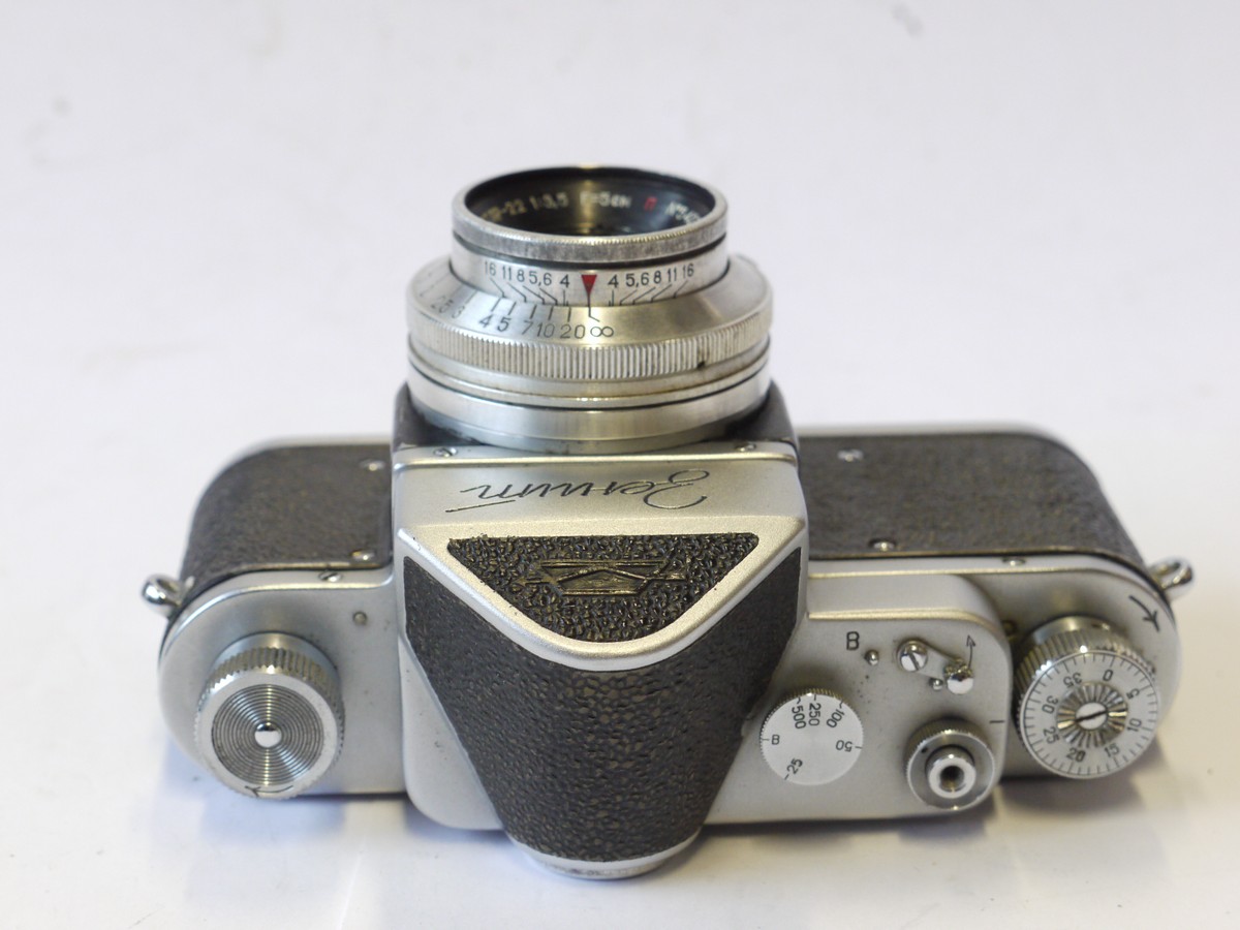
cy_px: 465
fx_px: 2937
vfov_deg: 18.0
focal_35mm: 82
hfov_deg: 23.8
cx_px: 620
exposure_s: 1/60
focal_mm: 41
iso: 800
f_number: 7.1
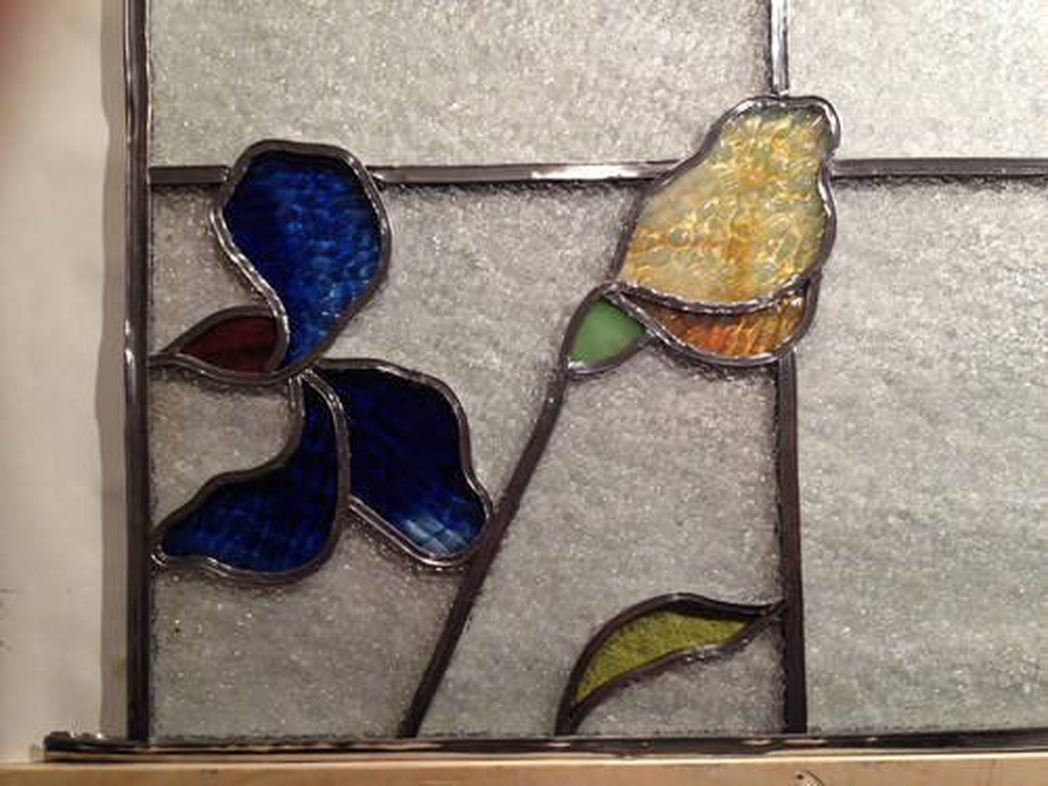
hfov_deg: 52.6
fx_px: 1060
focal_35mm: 35
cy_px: 393
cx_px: 524
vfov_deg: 40.7
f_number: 2.4
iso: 125
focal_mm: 4.28
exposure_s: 1/20
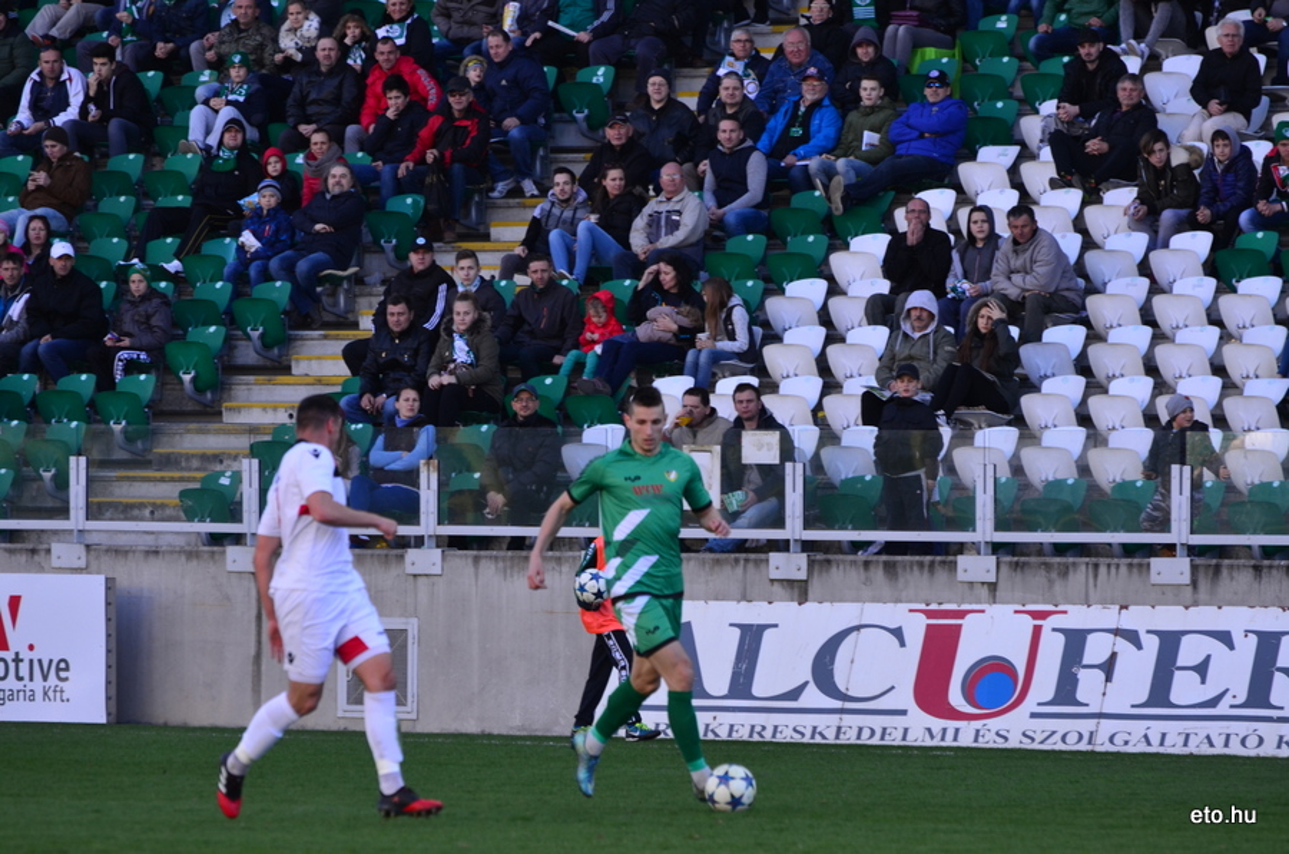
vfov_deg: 4.3
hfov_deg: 6.6
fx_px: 11255
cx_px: 644
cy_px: 427
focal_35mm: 315
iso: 400
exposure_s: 1/500
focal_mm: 210
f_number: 5.3
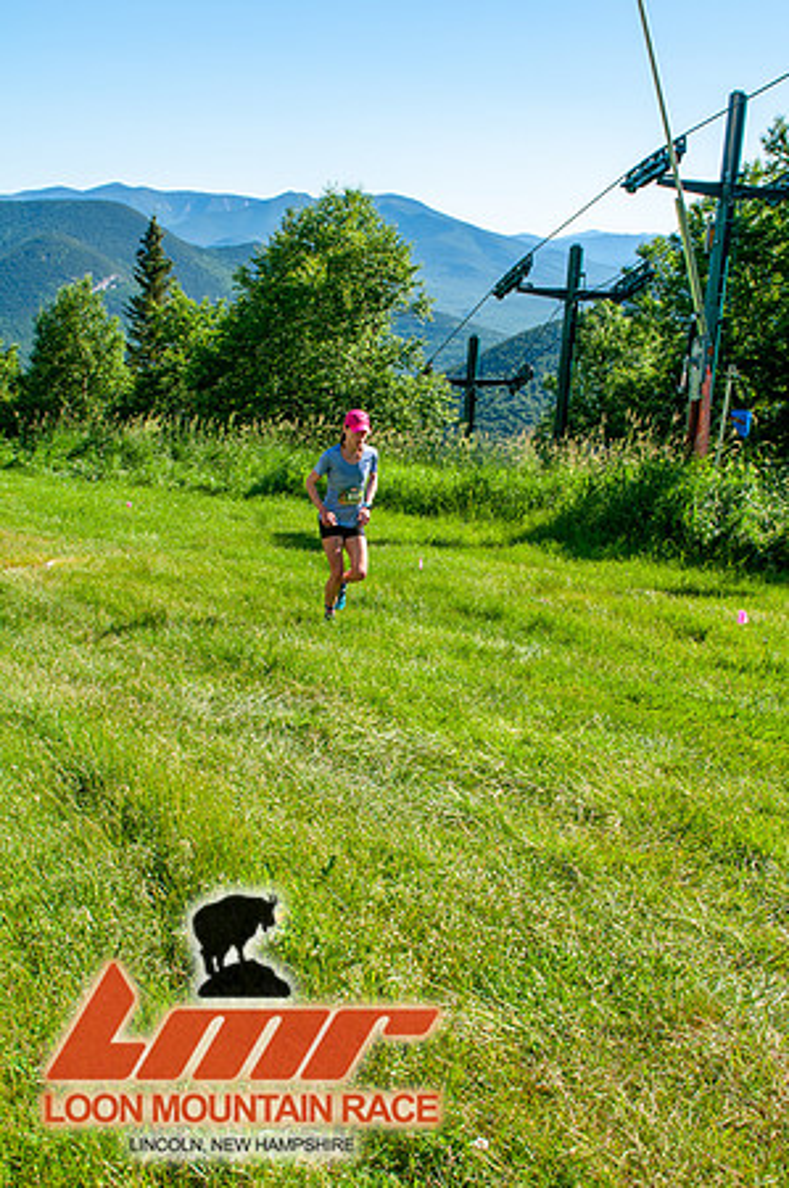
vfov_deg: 53.2
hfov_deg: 36.8
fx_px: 1186
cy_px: 594
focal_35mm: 36
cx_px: 394
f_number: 8
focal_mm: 24
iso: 200
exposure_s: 1/400
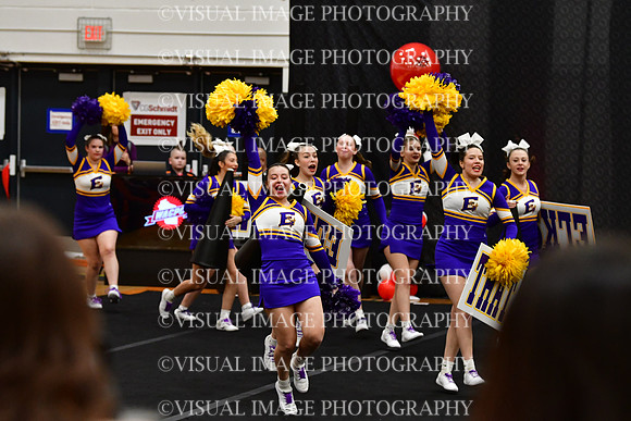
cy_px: 210
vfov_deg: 9.0
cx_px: 316
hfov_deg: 13.4
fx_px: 2682
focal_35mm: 153
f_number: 4
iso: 4000
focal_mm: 102
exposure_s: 1/500
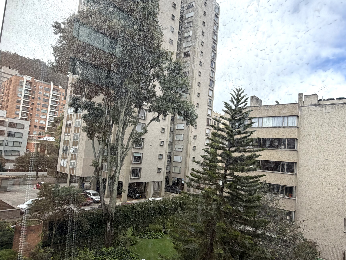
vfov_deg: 58.9
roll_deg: -4.3
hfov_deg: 73.9
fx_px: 230
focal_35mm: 23
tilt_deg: +5.0
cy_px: 136
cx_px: 176
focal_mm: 2.22
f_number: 2.2
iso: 32
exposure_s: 1/770
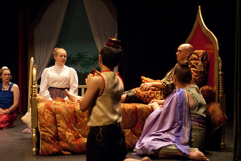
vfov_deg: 20.2
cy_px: 80
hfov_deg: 29.8
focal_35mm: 68
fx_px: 452
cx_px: 120
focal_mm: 45
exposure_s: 1/160
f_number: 2.8
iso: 1000
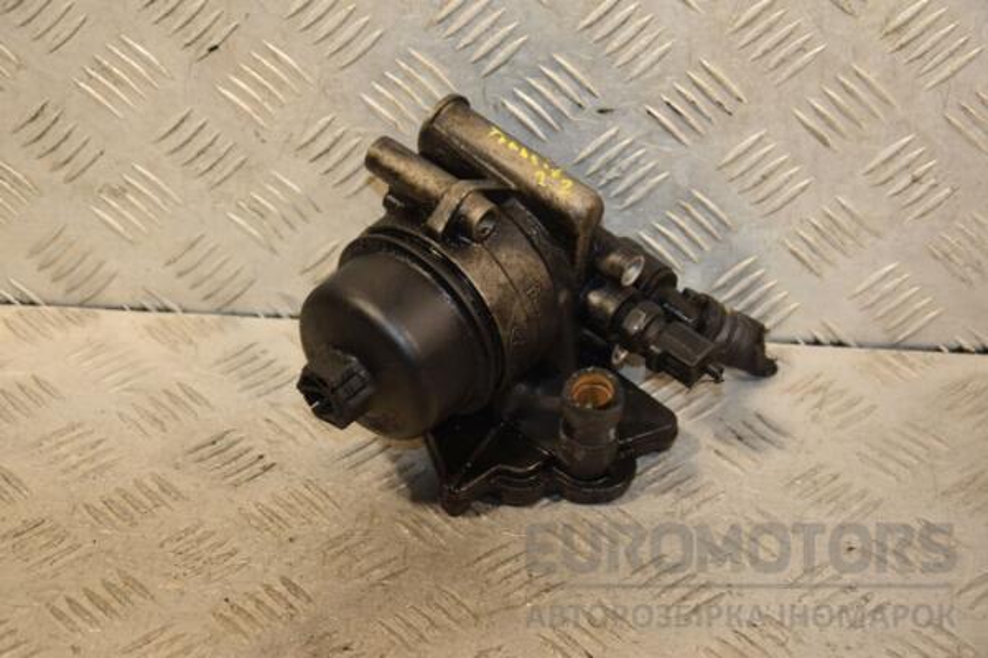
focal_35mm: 93
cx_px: 494
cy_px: 329
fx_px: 2552
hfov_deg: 21.9
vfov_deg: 14.7
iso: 800
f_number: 5.3
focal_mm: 62
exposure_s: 1/160
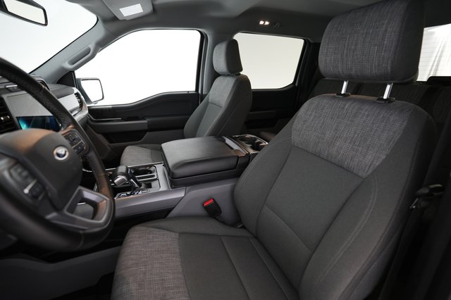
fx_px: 213
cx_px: 226
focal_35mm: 17
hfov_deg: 93.3
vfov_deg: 70.4
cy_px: 150
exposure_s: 1/30
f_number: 2.8
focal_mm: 17
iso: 1000
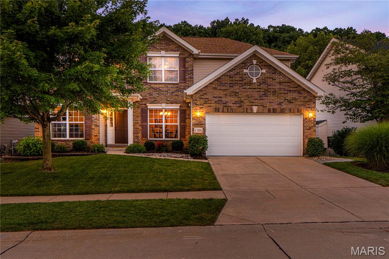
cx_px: 194
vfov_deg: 44.6
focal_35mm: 29
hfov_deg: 63.2
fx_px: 316
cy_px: 130
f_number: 5.6
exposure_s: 1/40
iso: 400
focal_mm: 19.5
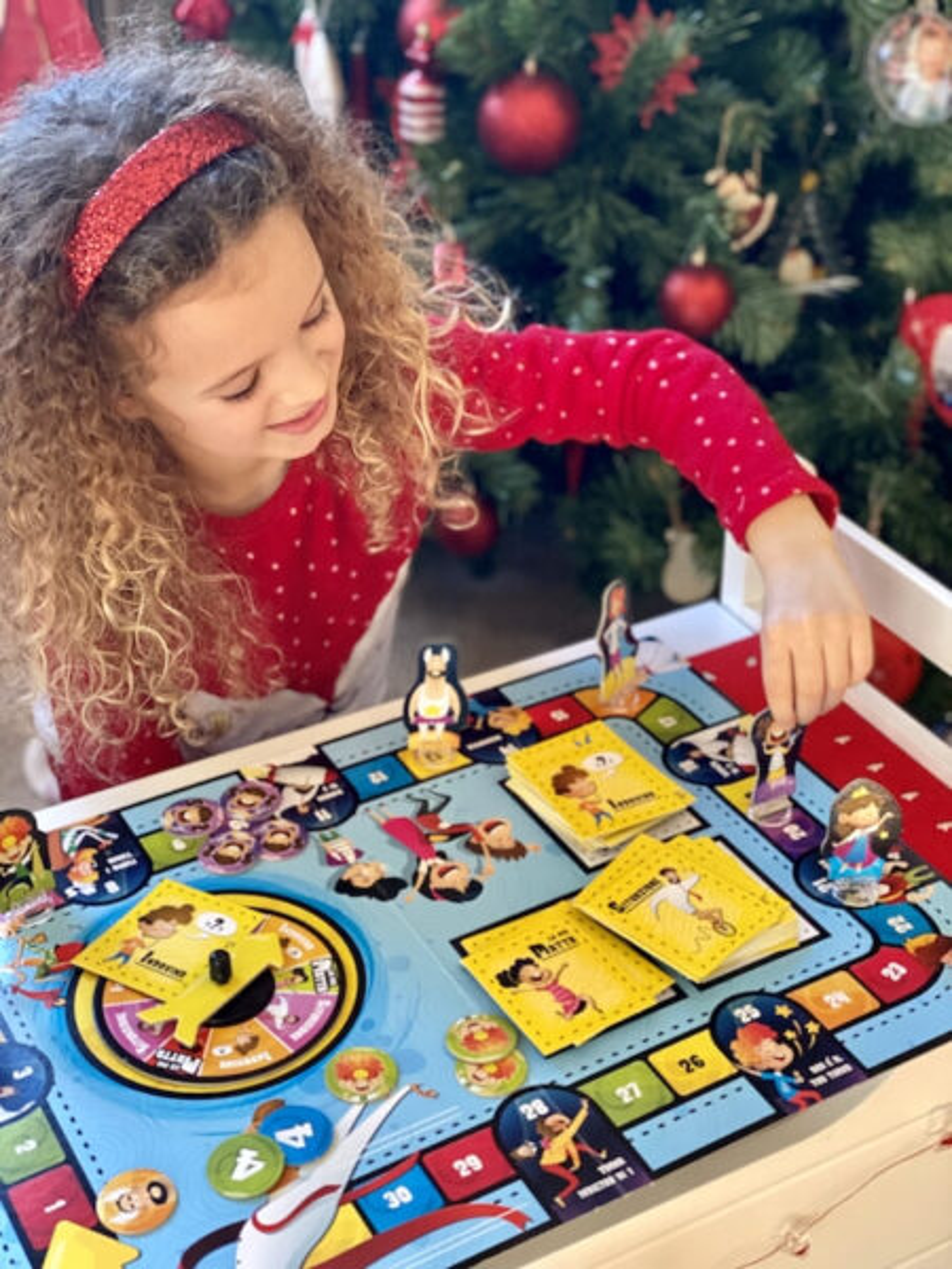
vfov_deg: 36.8
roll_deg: +0.0
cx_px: 476
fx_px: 1907
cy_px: 634
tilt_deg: -32.8
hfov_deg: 28.0
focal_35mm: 52
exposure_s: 1/40
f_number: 2
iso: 200
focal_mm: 6
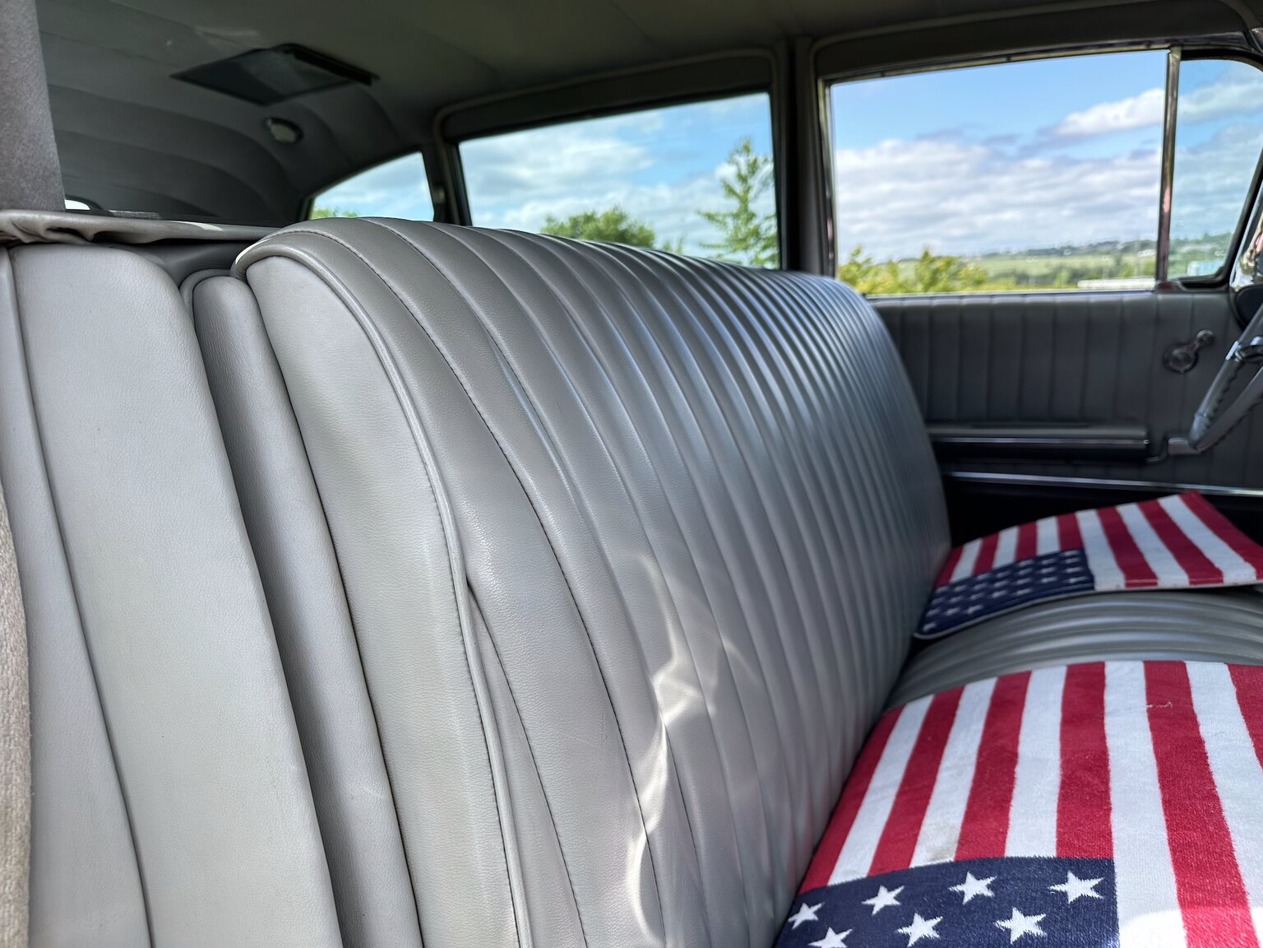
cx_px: 632
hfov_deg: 71.6
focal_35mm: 24
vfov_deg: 56.8
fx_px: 876
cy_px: 474
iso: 80
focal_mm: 6.86
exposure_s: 1/1988
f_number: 1.78
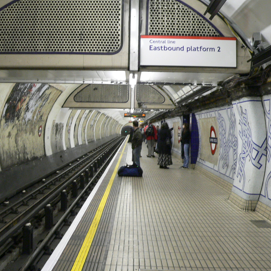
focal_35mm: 43
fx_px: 381
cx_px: 118
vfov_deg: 39.2
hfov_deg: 39.1
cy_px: 137
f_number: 2.8
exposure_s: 1/5
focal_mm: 6
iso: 200
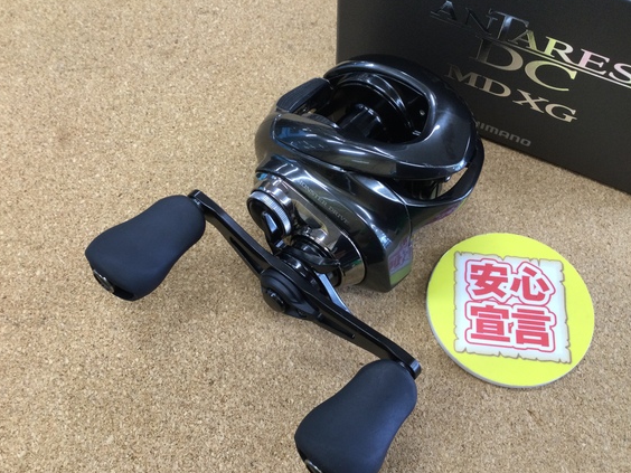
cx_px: 328
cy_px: 244
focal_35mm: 33
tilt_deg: -63.6
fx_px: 602
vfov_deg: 42.9
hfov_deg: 55.3
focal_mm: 3.3
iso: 50
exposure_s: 1/30
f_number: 2.4
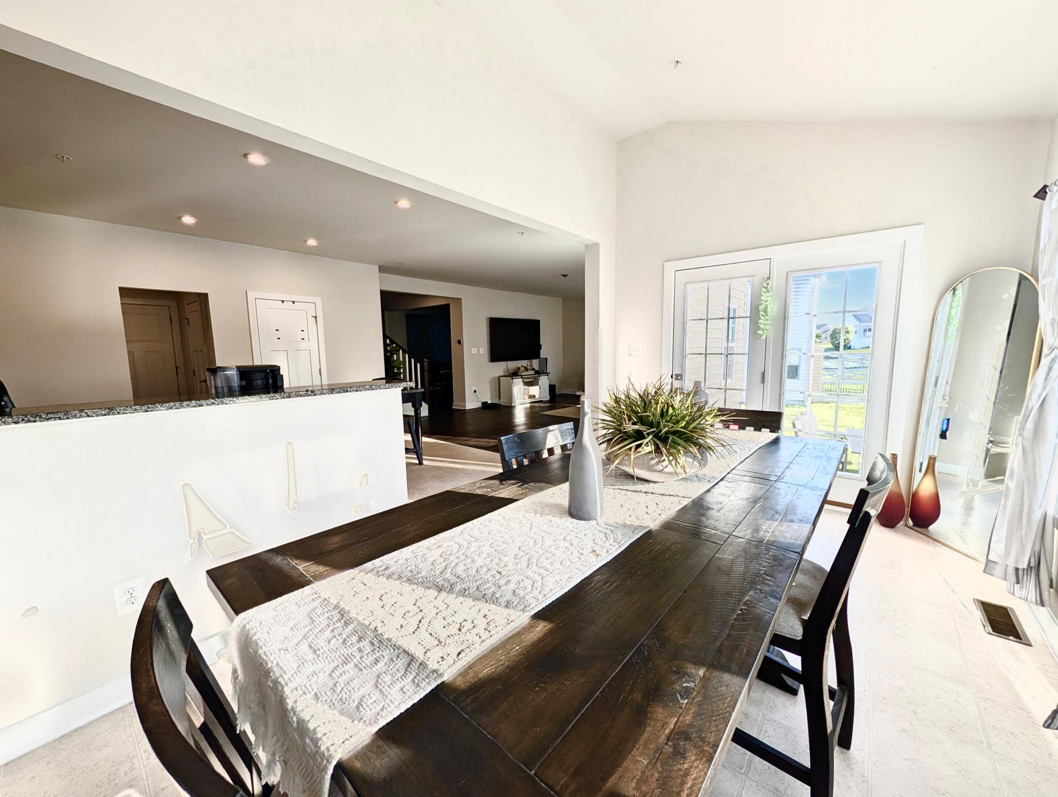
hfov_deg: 110.5
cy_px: 398
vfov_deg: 94.6
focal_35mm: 12
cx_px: 529
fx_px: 367
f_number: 1.7
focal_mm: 2.02
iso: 40
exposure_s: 1/1195
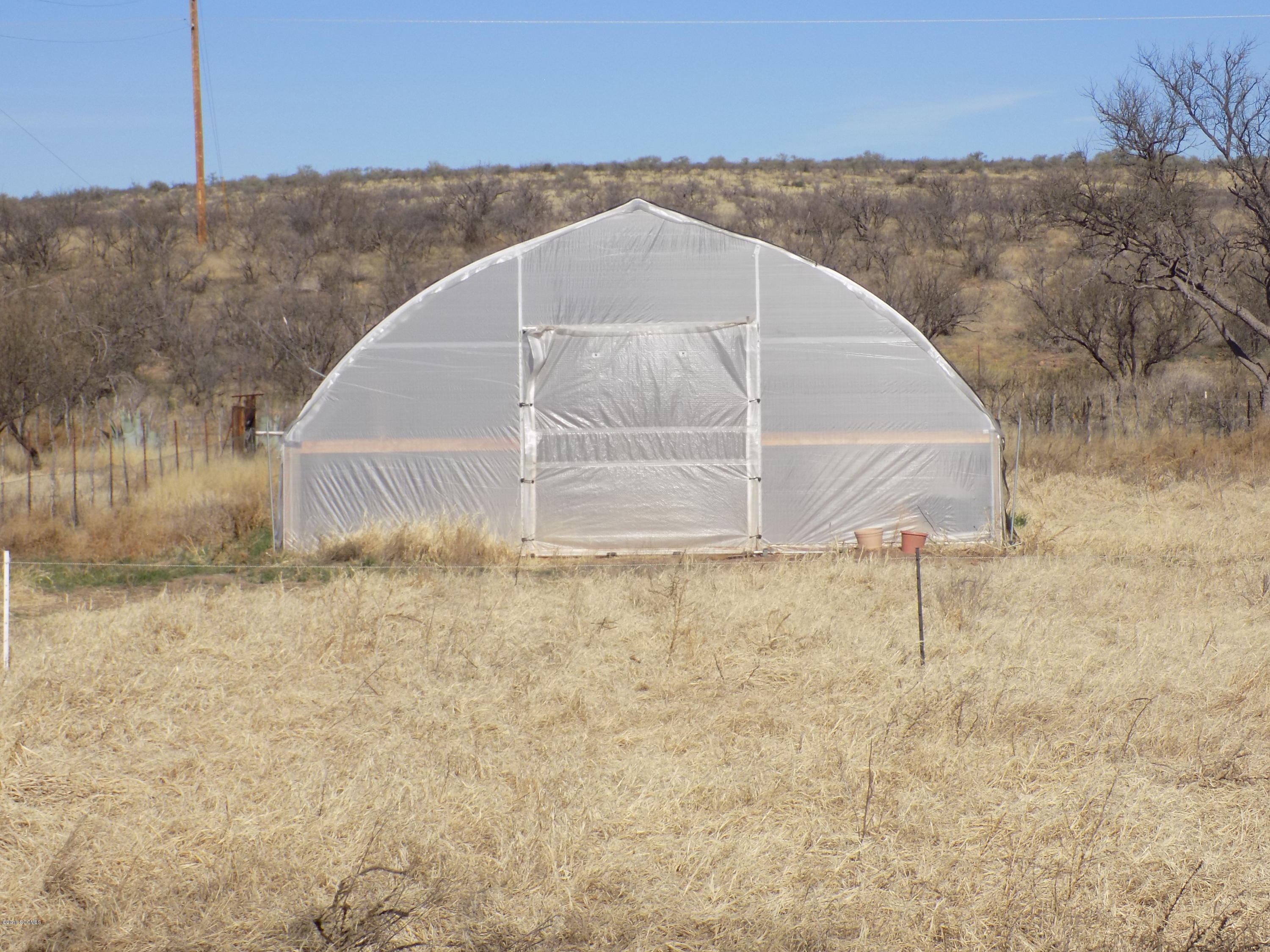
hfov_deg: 20.2
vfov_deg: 15.2
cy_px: 476
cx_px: 635
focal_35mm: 97
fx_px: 3559
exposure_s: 1/1000
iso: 80
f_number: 4.6
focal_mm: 17.2
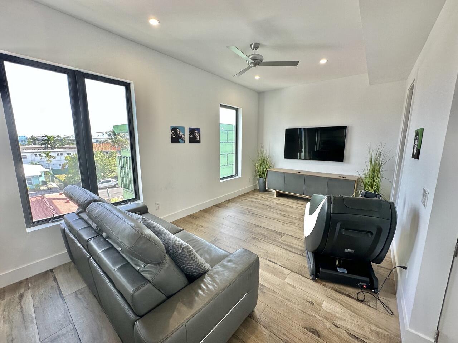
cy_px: 172
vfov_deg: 85.7
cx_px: 229
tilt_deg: -8.1
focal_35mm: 14
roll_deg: -0.1
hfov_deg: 102.1
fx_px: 185
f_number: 2.2
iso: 80
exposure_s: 1/120
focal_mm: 2.22
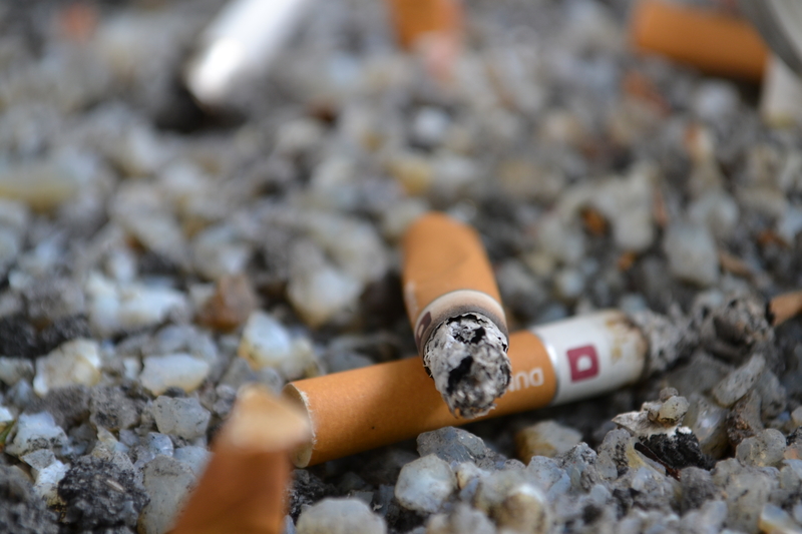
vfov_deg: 16.5
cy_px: 267
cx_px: 401
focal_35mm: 82
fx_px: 1837
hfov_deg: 24.6
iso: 400
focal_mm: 55
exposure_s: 1/60
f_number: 5.6
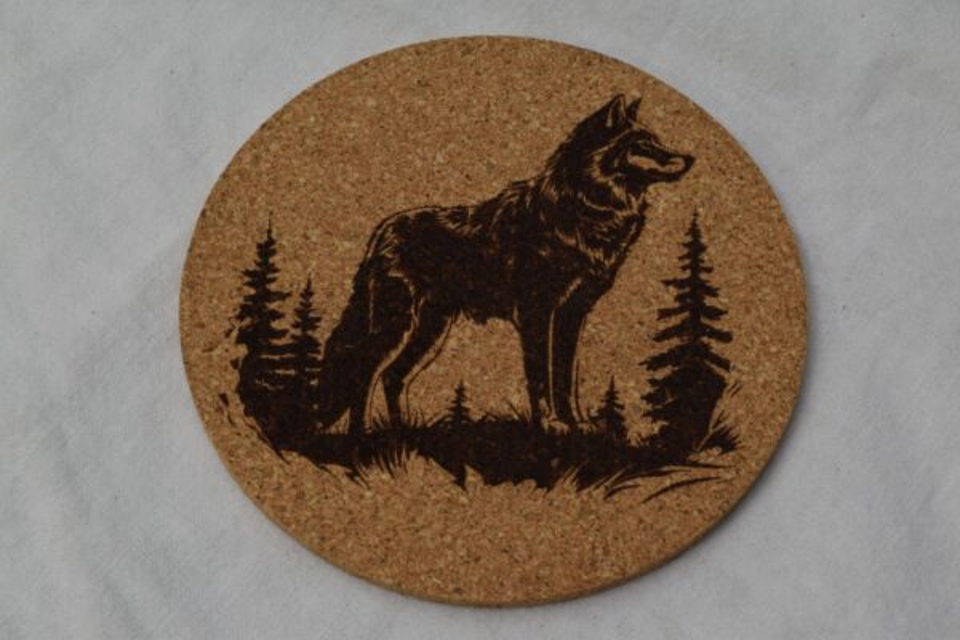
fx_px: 2200
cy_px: 320
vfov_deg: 16.6
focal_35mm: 82
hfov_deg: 24.6
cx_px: 480
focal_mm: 55
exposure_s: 1/2
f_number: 20
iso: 400
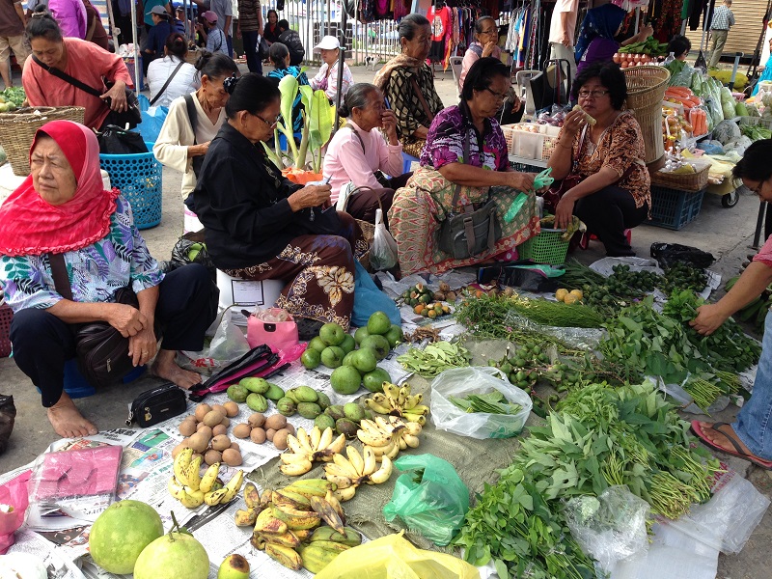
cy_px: 290
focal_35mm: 33
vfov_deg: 42.9
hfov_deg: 55.4
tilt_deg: -21.6
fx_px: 736
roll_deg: -2.2
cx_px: 386
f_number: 2.4
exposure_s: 1/219
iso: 50
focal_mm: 4.12
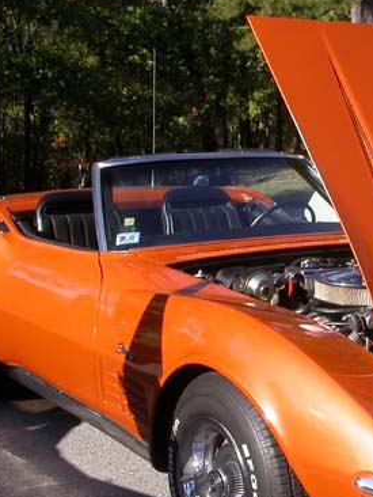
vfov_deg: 23.5
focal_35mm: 83
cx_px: 339
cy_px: 306
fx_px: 1191
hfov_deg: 17.5
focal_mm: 7.85
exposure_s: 1/234
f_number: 6.7
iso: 100
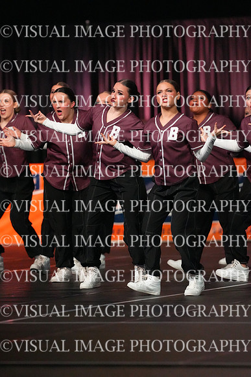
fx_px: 3135
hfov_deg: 4.6
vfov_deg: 6.9
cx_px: 126
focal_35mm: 300
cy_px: 188
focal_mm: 300
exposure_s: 1/1250
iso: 16000
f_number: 3.5
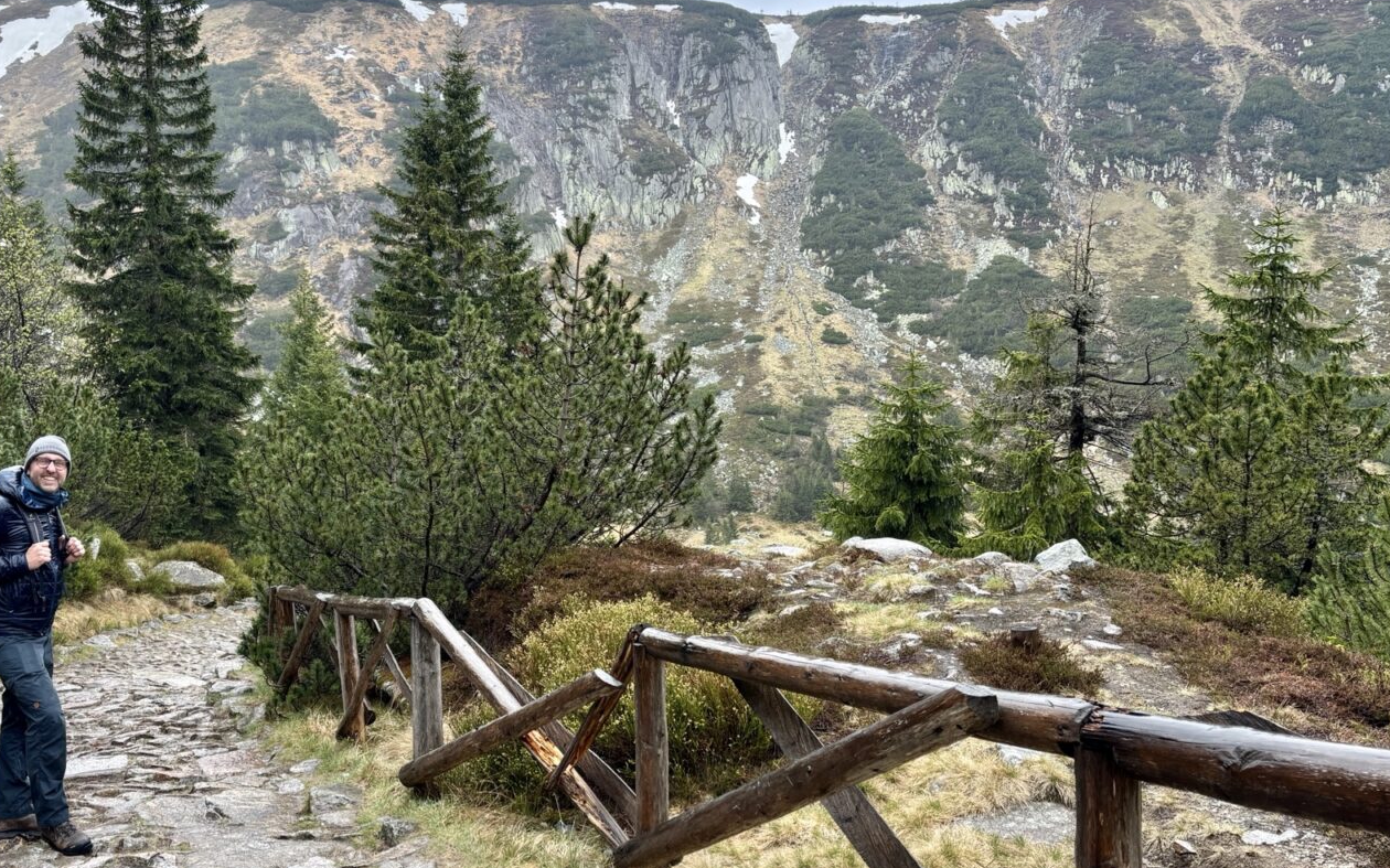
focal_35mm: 35
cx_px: 534
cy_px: 469
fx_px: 1326
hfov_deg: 54.8
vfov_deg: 36.2
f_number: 1.6
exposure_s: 1/486
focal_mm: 5.96
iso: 50
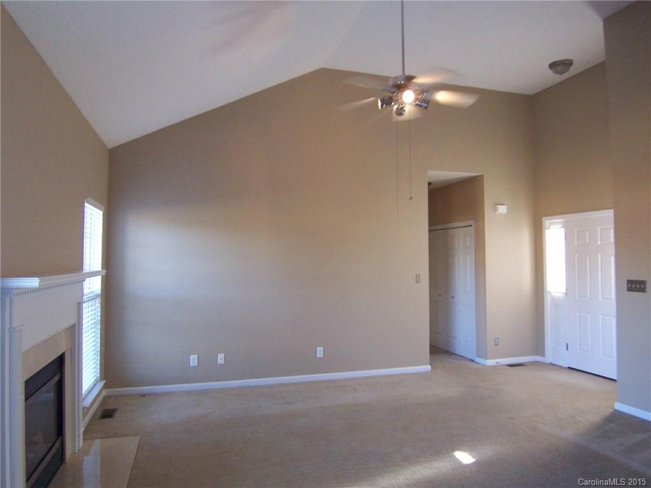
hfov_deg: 73.9
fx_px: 433
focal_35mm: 23
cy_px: 244
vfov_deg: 58.9
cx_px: 326
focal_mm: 3.8
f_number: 2.8
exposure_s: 1/30
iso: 160
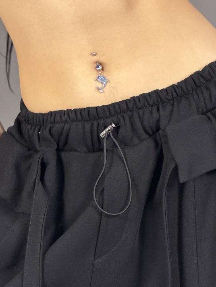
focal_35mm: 196
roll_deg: +2.3
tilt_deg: -10.6
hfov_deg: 7.6
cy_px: 154
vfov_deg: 10.1
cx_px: 120
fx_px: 1630
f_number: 2.8
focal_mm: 16.89
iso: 400
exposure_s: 1/100
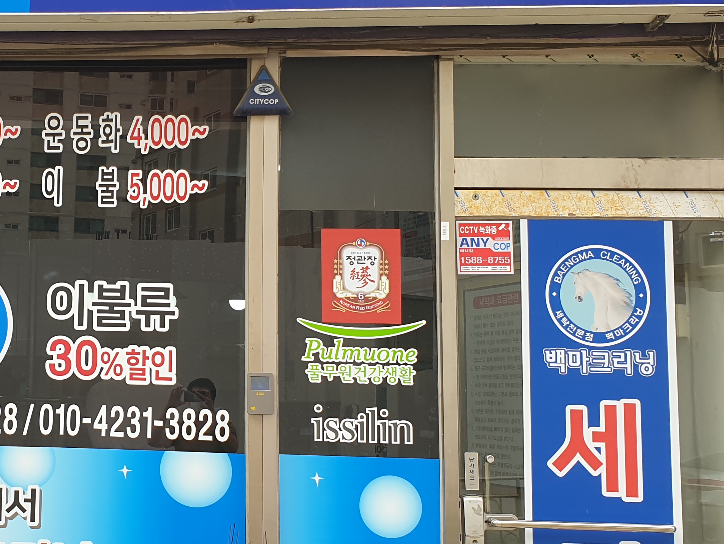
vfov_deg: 26.6
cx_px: 71
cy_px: 251
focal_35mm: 55
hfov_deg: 33.1
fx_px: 1150
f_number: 2.4
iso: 50
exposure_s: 1/456
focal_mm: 4.3
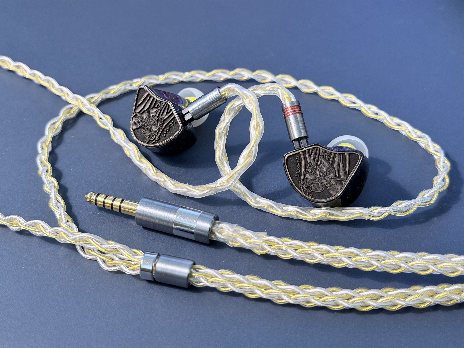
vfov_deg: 30.3
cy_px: 174
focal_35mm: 48
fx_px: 643
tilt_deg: -41.7
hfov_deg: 39.7
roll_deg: +0.6
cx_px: 232
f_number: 1.78
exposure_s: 1/40
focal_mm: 6.76
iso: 200
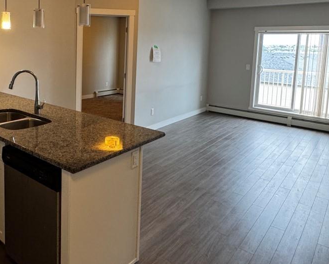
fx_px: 292
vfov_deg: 47.2
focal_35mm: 30
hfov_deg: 57.9
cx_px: 119
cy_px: 74
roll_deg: -1.6
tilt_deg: -5.6
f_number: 2.2
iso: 250
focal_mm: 2.22
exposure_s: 1/120
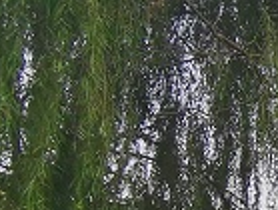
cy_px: 342
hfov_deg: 11.2
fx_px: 1063
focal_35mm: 132
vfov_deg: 10.8
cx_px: 762
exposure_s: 1/365
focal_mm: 2.35
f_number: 2.2
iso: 50
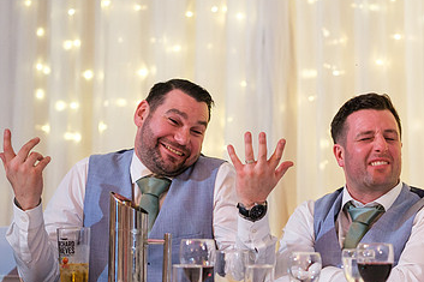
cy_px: 127
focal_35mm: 237
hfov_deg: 8.7
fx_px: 2790
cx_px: 360
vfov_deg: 5.8
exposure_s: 1/160
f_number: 2
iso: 1600
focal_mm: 90
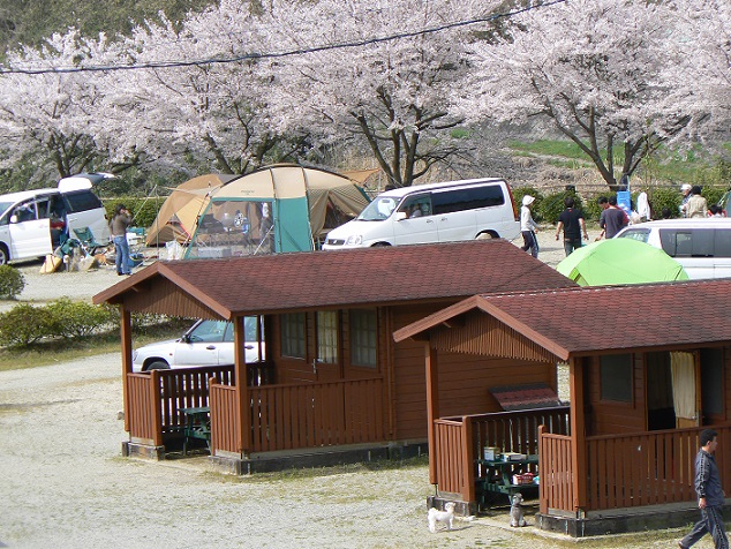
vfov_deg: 6.0
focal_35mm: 248
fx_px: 5239
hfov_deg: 8.0
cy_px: 274
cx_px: 366
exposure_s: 1/400
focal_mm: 41.3
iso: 80
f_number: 5.6
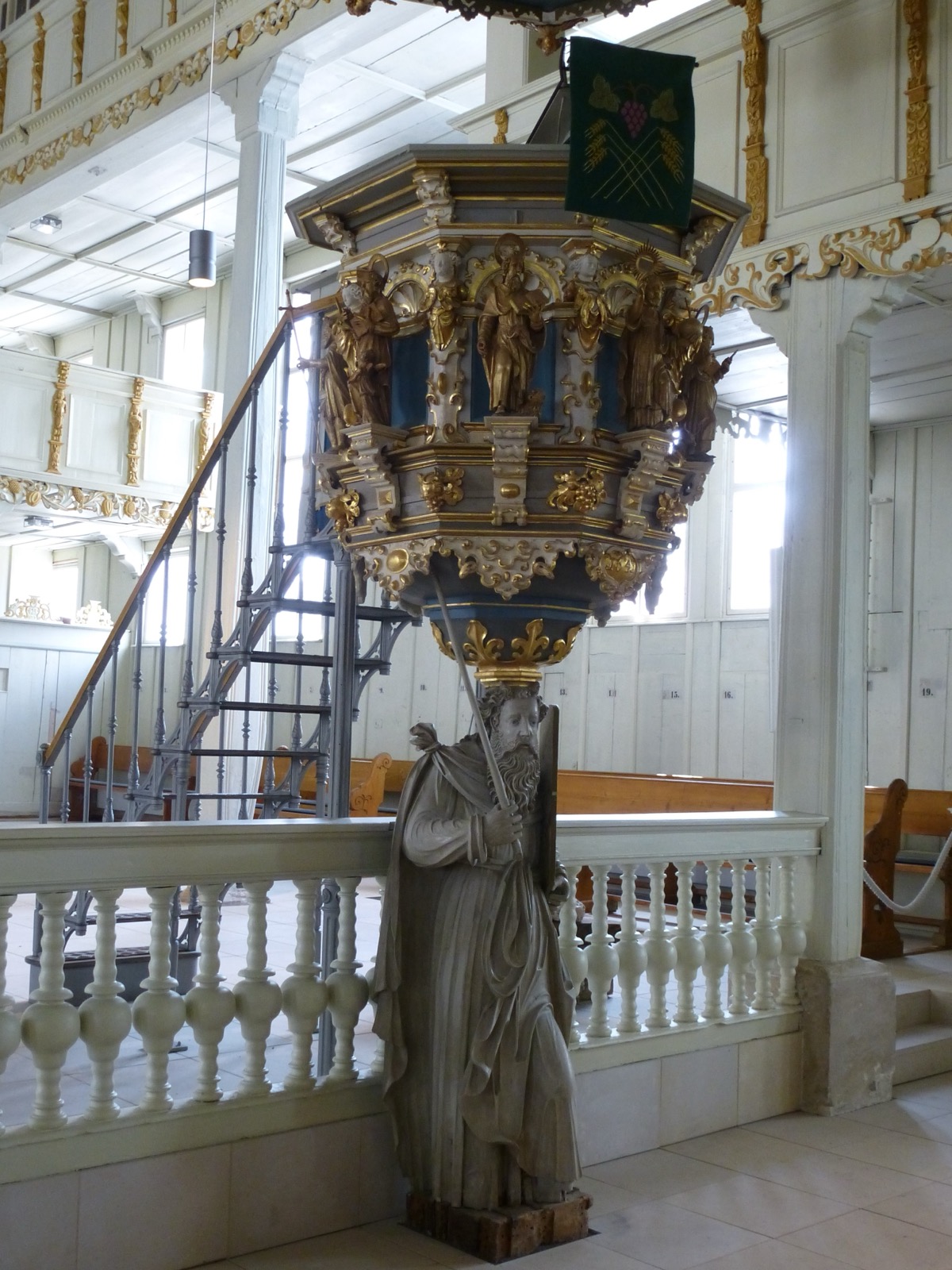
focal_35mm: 37
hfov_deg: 38.7
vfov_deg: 50.1
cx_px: 476
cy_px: 635
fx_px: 1357
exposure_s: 1/25
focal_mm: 6.4
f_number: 3.7
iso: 400
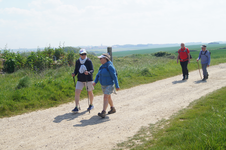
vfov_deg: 31.8
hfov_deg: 46.4
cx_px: 113
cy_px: 75
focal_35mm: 42
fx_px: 263
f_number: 13
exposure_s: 1/125
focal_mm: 28
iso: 100
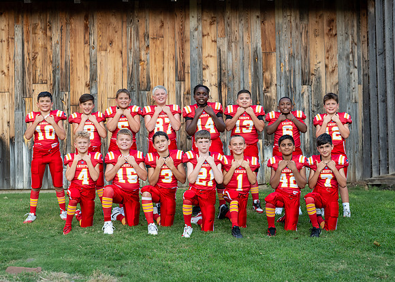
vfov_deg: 23.3
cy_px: 152
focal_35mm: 61
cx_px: 197
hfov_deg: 32.2
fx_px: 685
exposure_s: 1/640
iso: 320
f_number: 3.2
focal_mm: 50
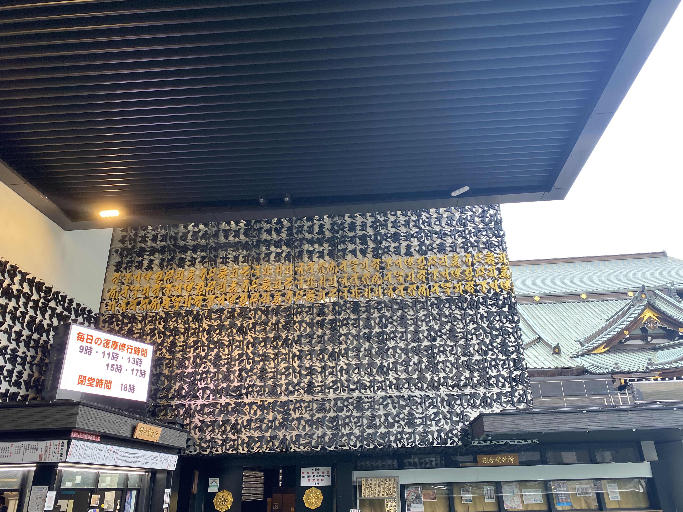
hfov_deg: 67.3
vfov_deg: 53.1
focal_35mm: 26
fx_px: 513
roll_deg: +1.8
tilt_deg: +24.2
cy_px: 256
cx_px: 342
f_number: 1.8
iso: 125
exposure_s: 1/121
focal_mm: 4.25
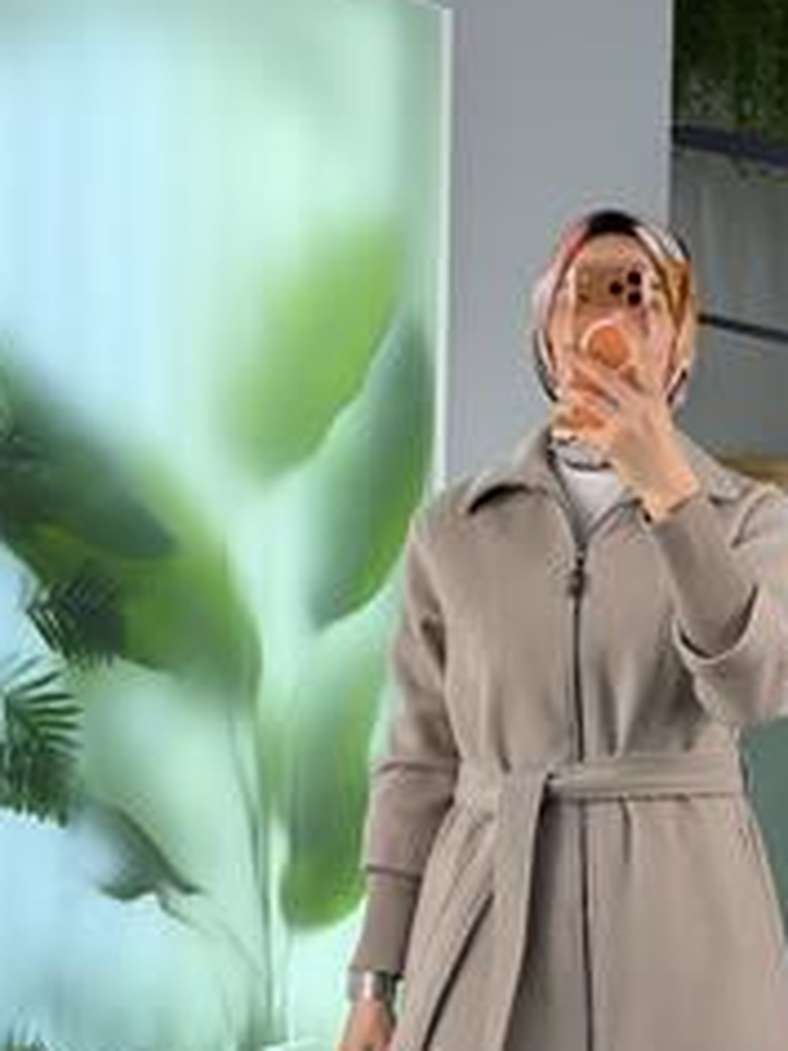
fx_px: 2550
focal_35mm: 84
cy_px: 679
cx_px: 597
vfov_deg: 23.2
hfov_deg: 17.5
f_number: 1.78
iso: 50
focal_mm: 6.76
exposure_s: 1/125
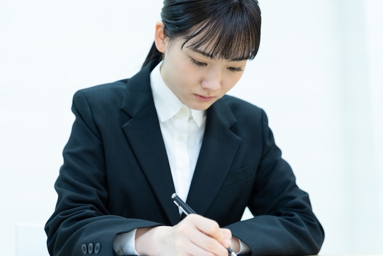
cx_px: 176
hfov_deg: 30.5
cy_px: 119
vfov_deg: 20.6
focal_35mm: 66
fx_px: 702
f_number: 2.8
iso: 500
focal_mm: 60
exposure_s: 1/125
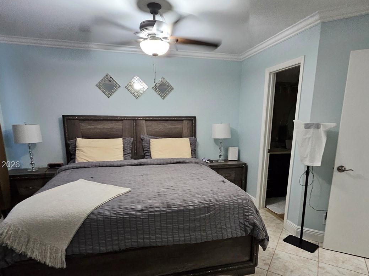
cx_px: 193
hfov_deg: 81.7
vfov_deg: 65.4
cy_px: 165
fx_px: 213
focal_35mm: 20
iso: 640
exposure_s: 1/30
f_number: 2.2
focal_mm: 1.74
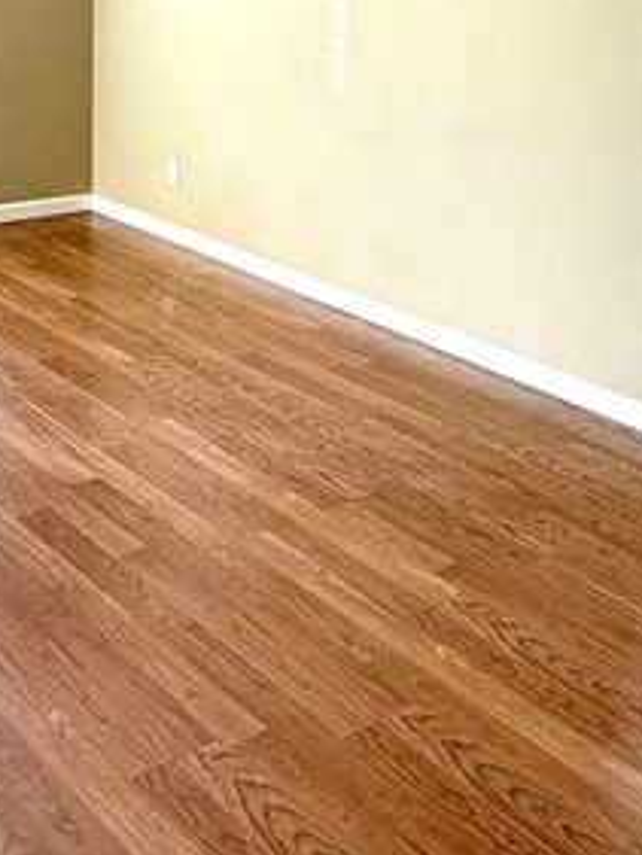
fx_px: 1260
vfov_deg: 36.7
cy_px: 228
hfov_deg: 28.5
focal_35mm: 51
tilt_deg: -14.0
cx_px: 271
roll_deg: -1.9
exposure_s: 1/120
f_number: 2.2
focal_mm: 2.22
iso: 200
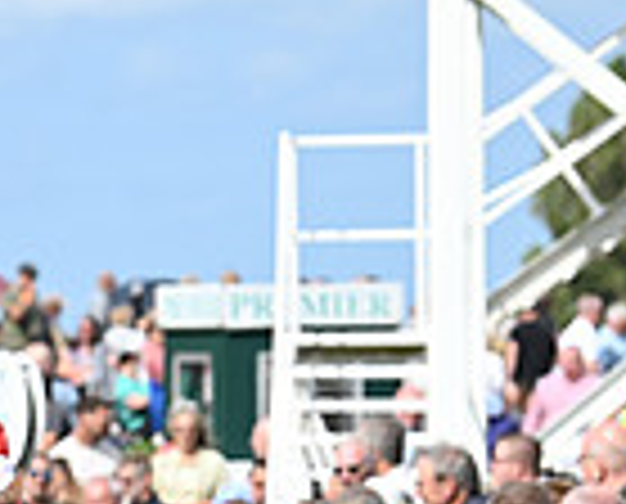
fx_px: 9067
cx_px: -243
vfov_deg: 3.2
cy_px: 817
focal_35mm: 488
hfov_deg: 3.9
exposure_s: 1/3200
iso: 500
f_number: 5.6
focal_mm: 125
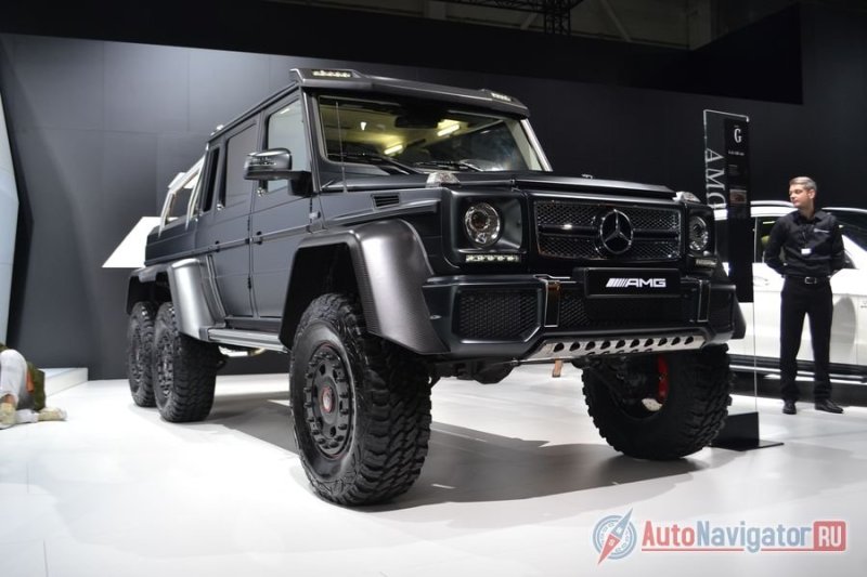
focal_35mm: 33
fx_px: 795
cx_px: 434
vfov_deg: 40.0
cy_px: 288
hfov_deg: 57.2
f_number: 5
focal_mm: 22
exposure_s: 1/100
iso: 400
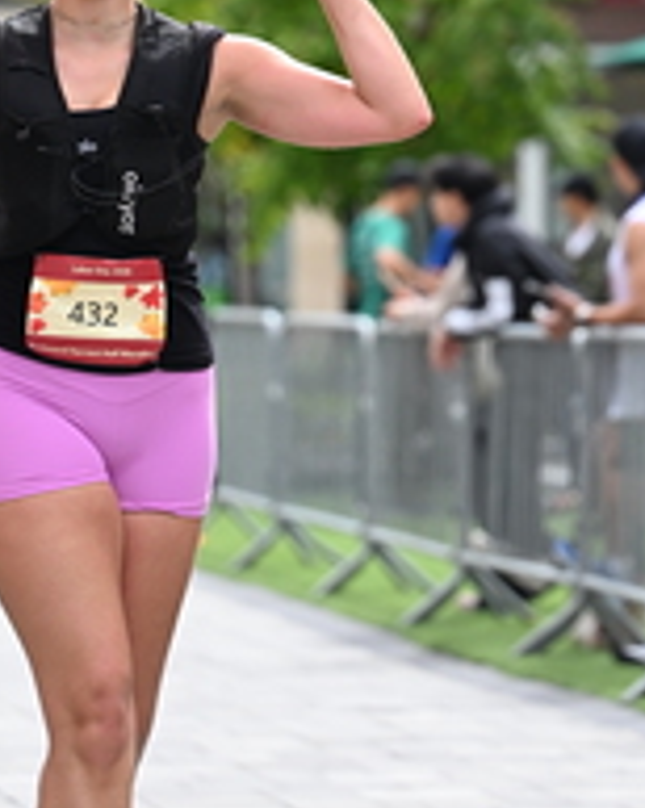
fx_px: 7050
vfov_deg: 6.5
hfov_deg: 5.2
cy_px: 25
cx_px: 308
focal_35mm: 295
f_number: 2.8
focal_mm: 110
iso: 640
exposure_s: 1/2500
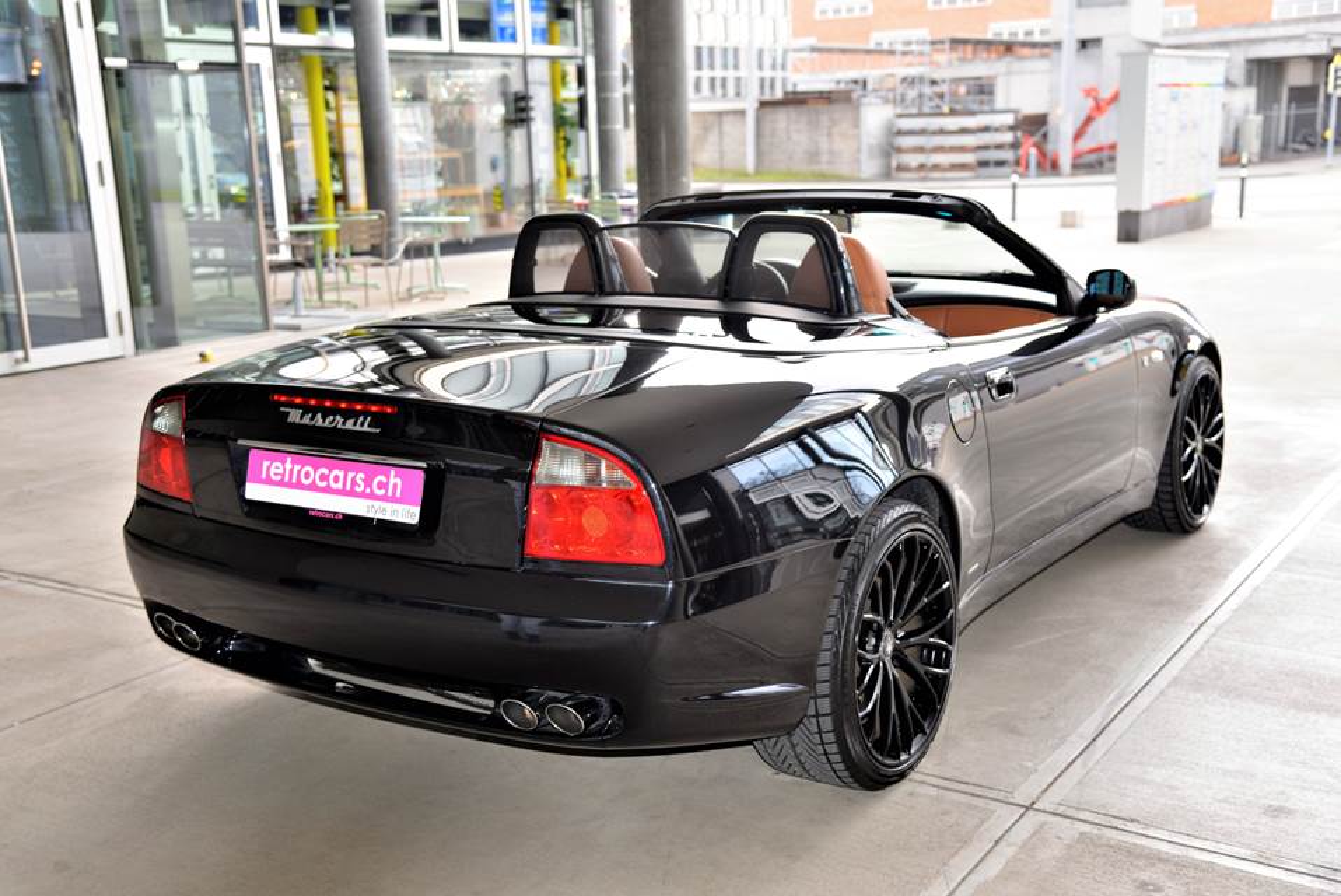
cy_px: 448
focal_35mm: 38
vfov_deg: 35.1
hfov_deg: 50.7
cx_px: 670
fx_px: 1416
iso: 640
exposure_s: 1/60
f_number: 4
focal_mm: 38
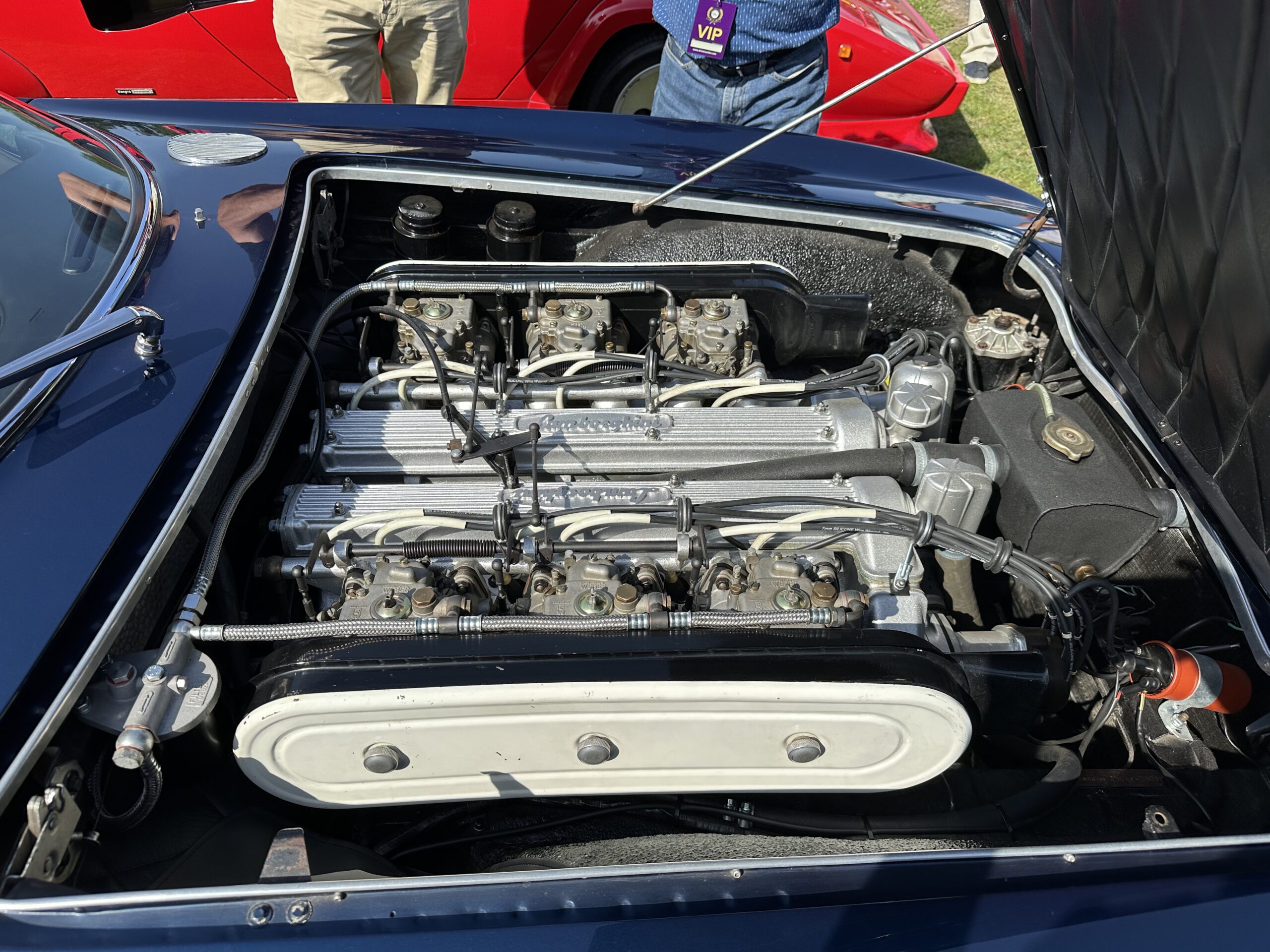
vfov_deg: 56.8
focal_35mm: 24
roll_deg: -1.2
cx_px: 635
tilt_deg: -40.5
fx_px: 881
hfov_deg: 71.6
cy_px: 476
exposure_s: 1/3058
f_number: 1.78
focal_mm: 6.86
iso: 80
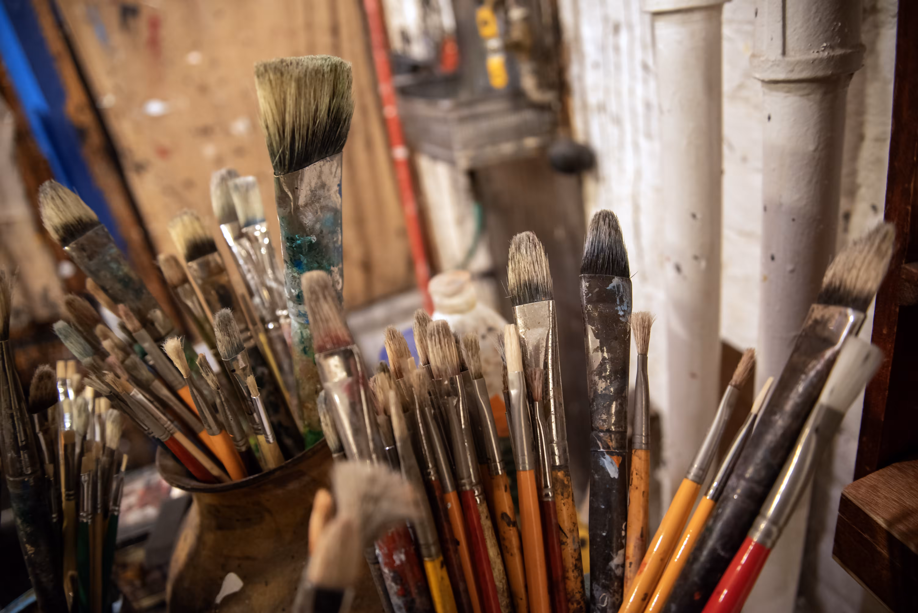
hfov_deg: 73.7
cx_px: 459
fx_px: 612
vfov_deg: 53.2
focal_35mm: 24
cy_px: 306
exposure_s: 1/60
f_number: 3.5
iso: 2000
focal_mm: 24
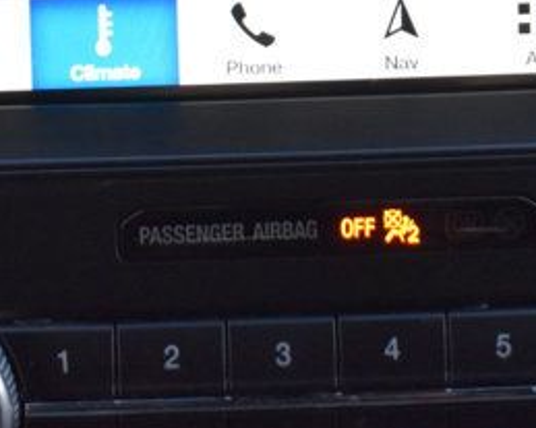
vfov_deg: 9.7
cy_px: -124
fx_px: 2474
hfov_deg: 12.4
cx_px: 296
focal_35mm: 156
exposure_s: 1/125
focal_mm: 28
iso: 1250
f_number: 4.2
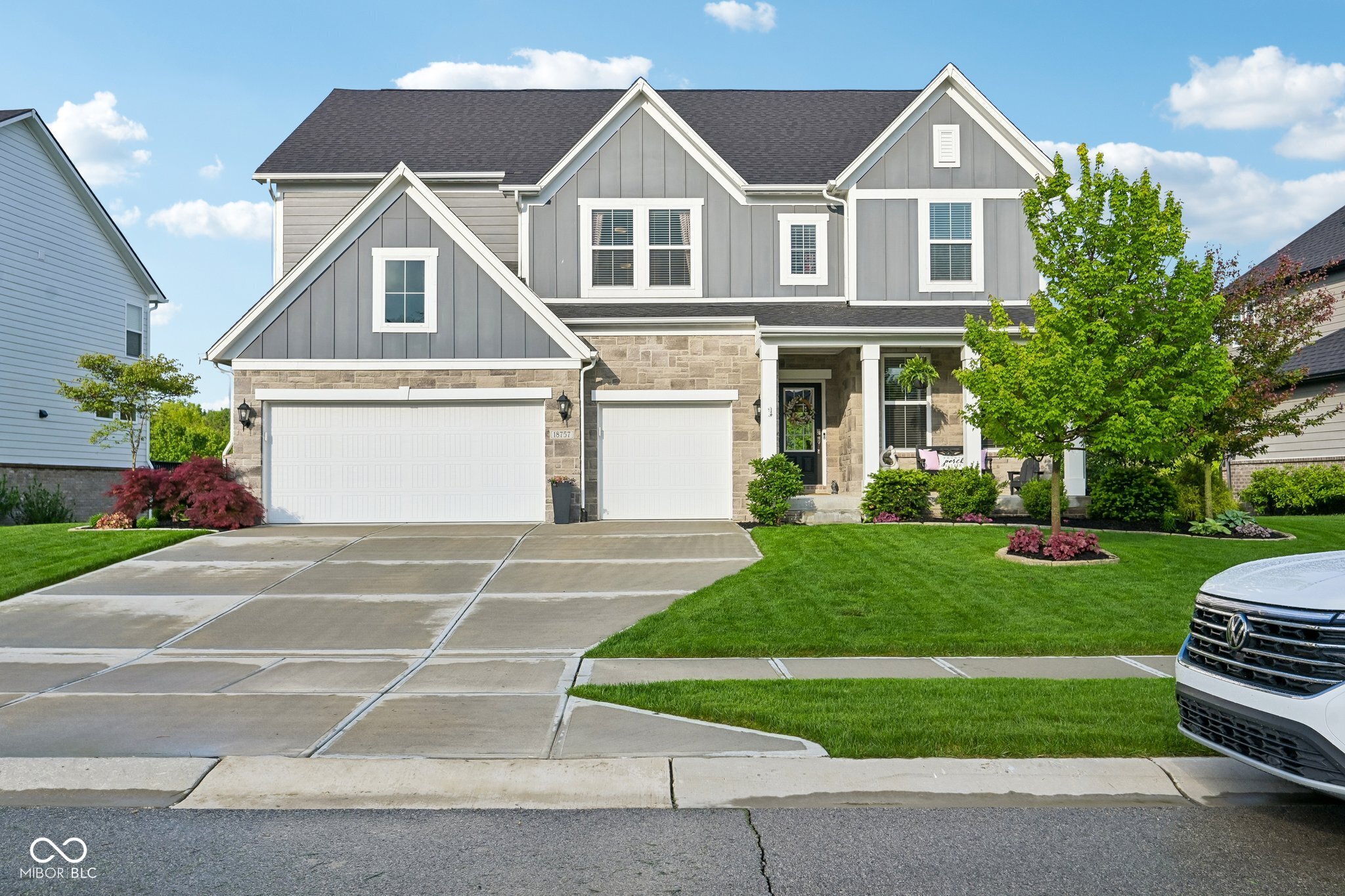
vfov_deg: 45.0
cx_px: 672
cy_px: 448
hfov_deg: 63.7
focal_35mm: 29
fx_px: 1083
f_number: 8
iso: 100
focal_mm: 29
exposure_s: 1/400
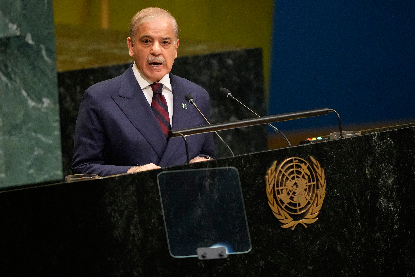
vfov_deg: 2.3
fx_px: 6916
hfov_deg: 3.4
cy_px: 138
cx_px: 208
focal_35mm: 600
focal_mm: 400
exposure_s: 1/400
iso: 4000
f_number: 2.8
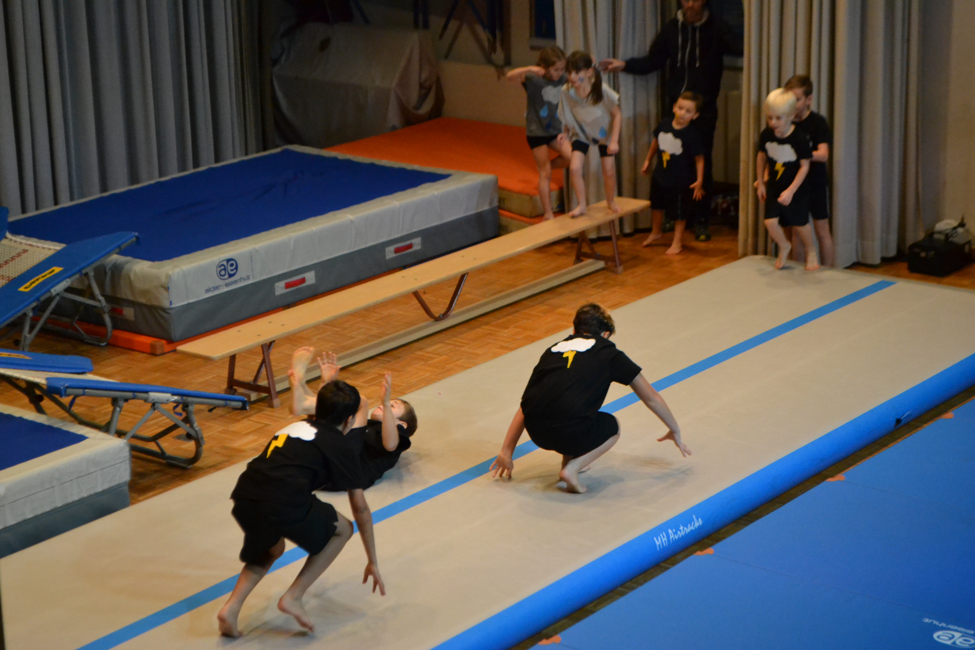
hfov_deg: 24.6
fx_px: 2234
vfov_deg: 16.6
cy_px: 325
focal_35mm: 82
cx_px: 488
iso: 2800
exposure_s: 1/500
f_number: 5.6
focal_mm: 55
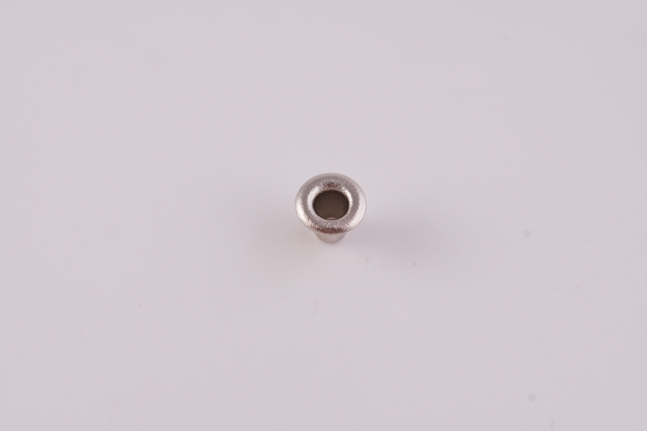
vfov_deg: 9.1
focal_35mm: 150
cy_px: 216
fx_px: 2696
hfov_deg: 13.7
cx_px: 324
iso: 100
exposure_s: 1/60
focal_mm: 100
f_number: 8
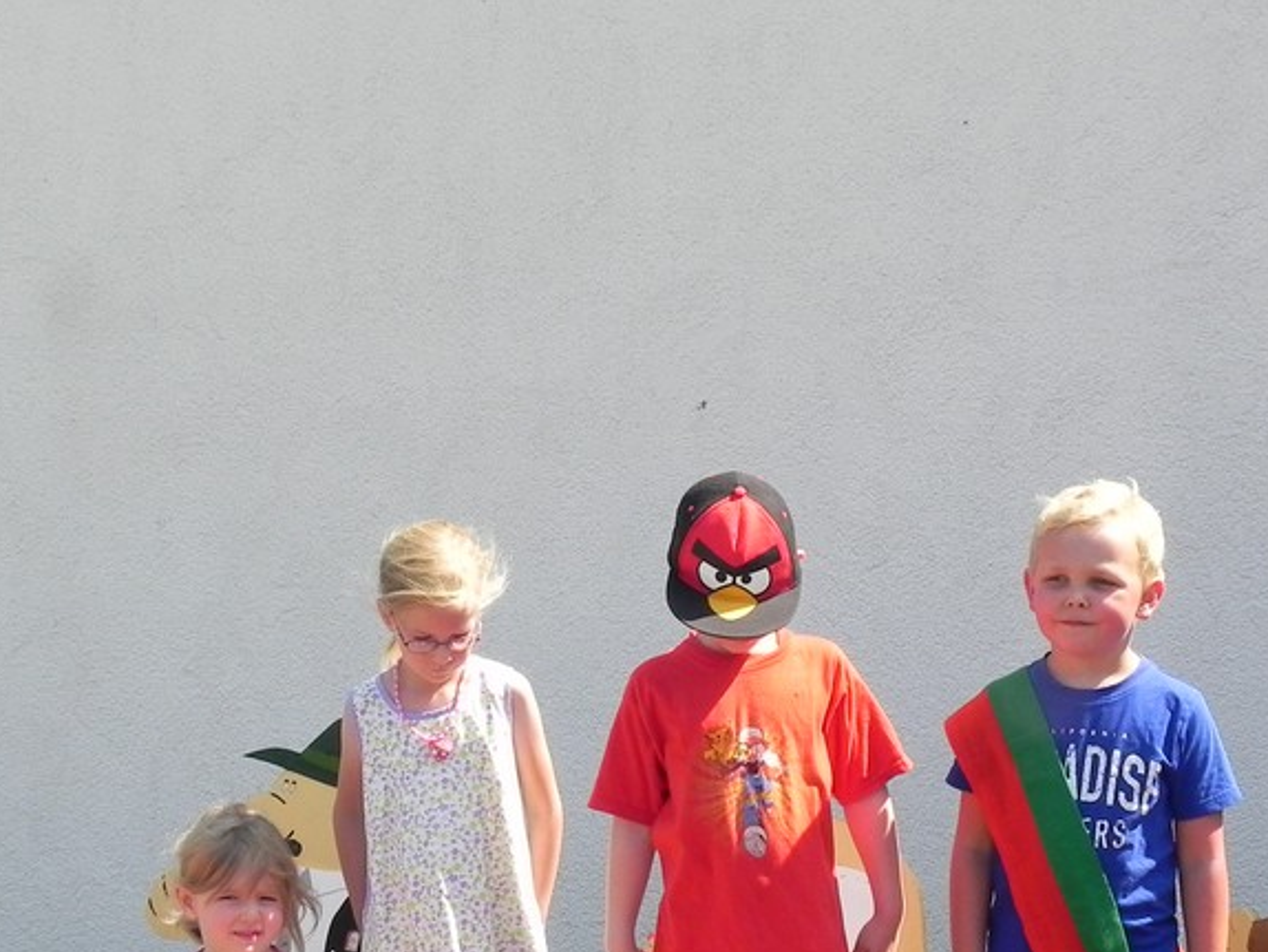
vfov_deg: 22.1
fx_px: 2419
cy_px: 718
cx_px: 588
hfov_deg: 29.4
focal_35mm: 66
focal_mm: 6.6
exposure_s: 1/263
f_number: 6.3
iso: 160
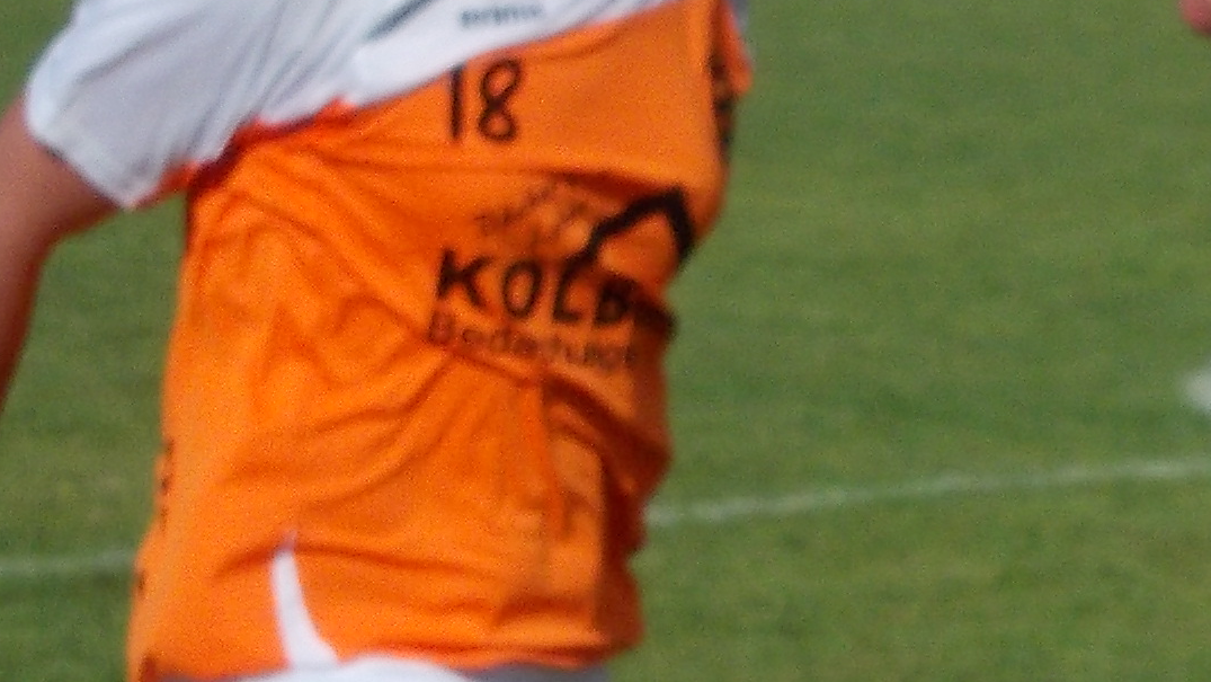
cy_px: 398
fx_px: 11401
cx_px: 1562
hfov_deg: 6.0
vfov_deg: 3.4
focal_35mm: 355
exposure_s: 1/800
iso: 80
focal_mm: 13.6
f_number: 5.3
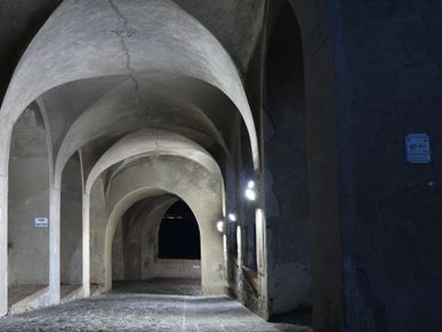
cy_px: 148
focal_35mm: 48
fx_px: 609
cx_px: 155
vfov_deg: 30.5
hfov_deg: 39.5
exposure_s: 4
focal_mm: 25
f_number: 10
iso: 125
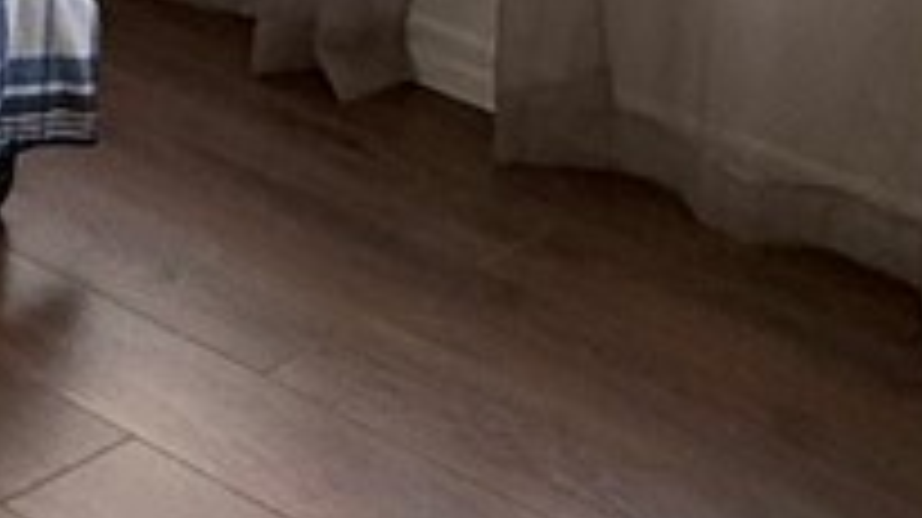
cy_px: -694
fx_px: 2907
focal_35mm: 119
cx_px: -531
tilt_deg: -8.5
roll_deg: -3.0
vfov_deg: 9.2
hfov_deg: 16.2
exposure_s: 1/120
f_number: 2.2
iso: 100
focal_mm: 2.22
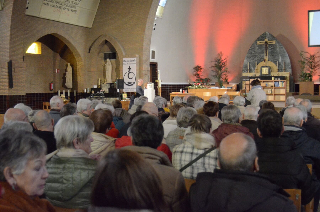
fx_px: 373
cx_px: 160
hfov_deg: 46.5
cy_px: 106
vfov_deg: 31.8
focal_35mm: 42
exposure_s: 1/50
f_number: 3.5
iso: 6400
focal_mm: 28
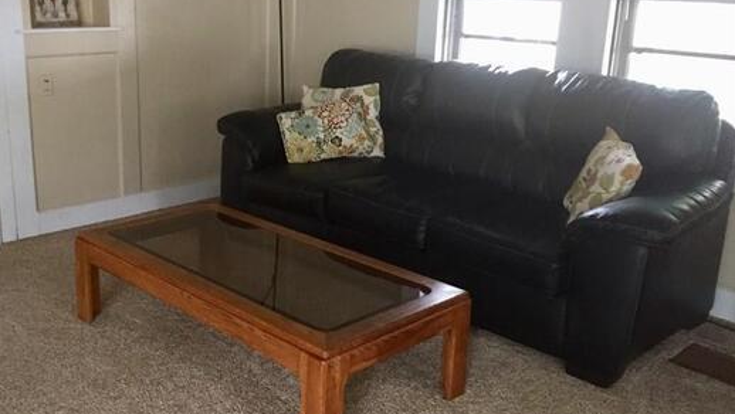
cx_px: 284
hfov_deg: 51.1
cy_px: 186
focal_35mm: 39
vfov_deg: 30.5
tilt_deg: -15.0
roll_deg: -0.8
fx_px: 760
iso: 250
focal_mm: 4.15
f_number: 2.2
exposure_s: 1/20
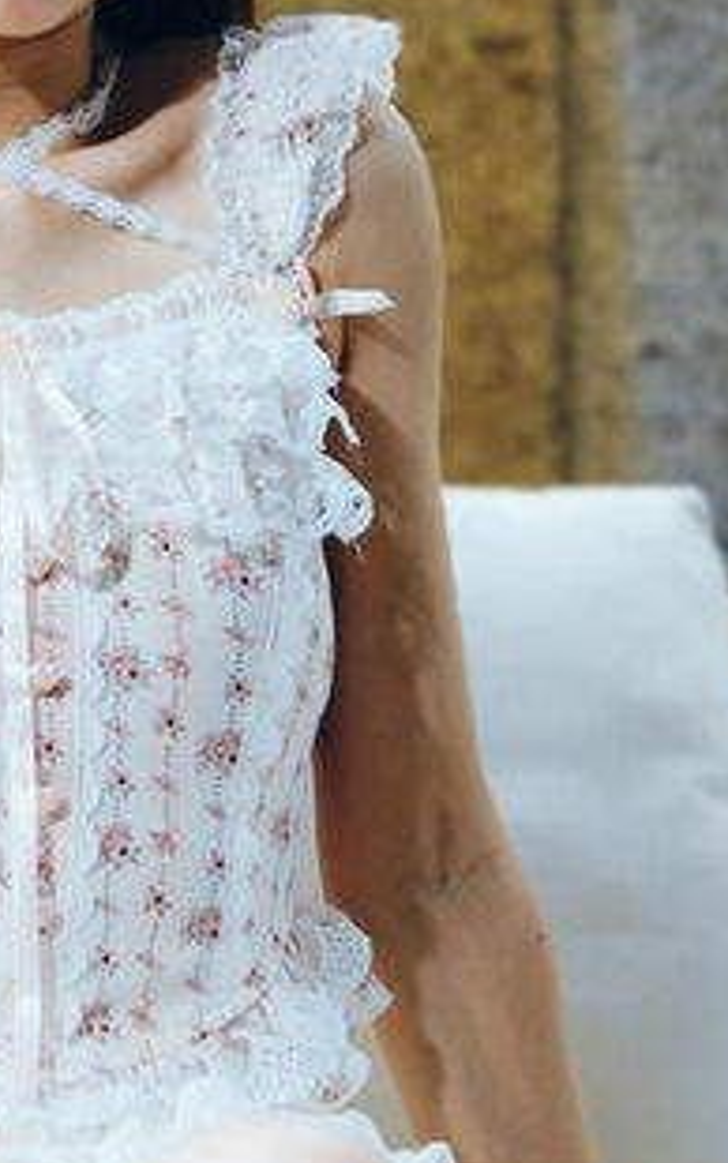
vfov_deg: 11.4
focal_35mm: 181
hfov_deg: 7.2
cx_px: -90
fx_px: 5740
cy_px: -88
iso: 100
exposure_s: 1/400
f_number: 2.8
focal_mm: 35
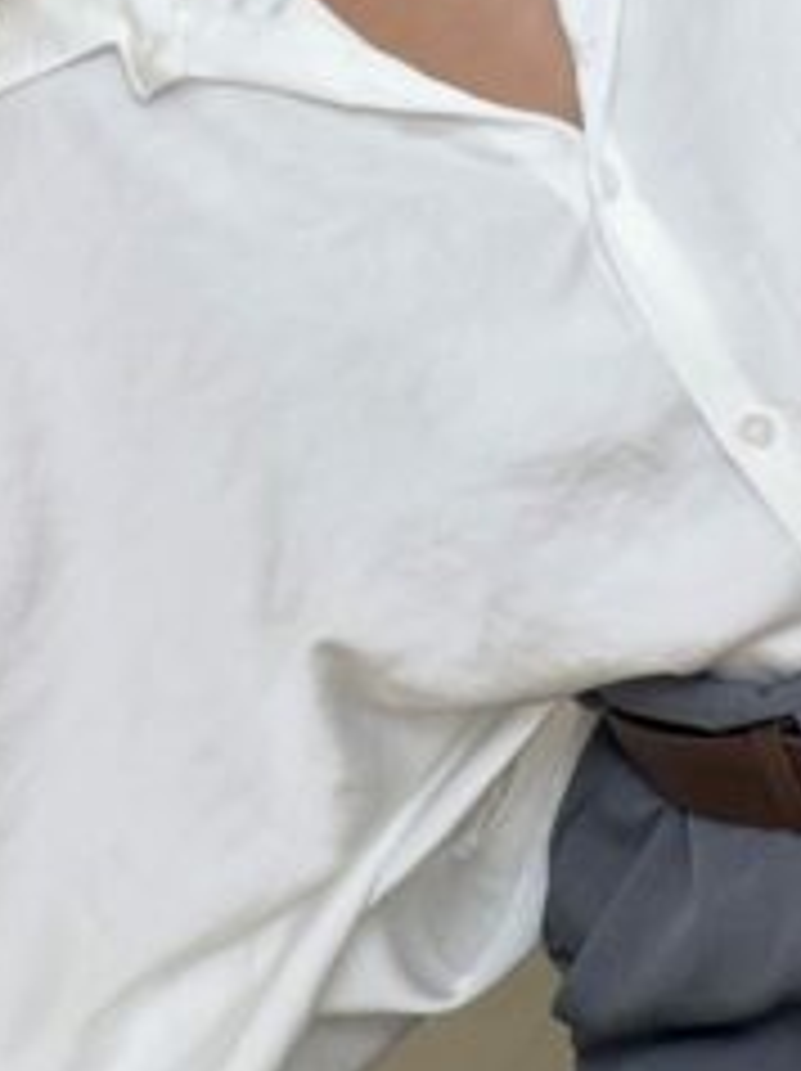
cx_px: 675
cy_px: 288
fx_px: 3122
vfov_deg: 19.4
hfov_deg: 14.5
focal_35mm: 101
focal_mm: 2.71
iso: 80
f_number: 1.9
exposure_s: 1/60
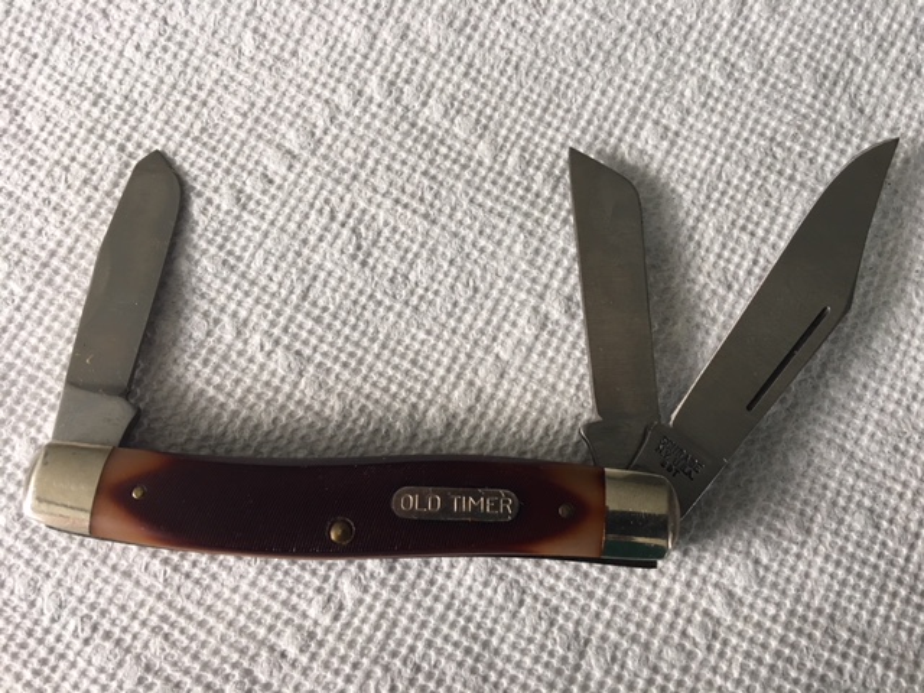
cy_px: 346
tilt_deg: -75.9
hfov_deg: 61.7
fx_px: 774
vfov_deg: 48.2
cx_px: 462
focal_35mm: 29
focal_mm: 4.15
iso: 32
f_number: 2.2
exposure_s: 1/30
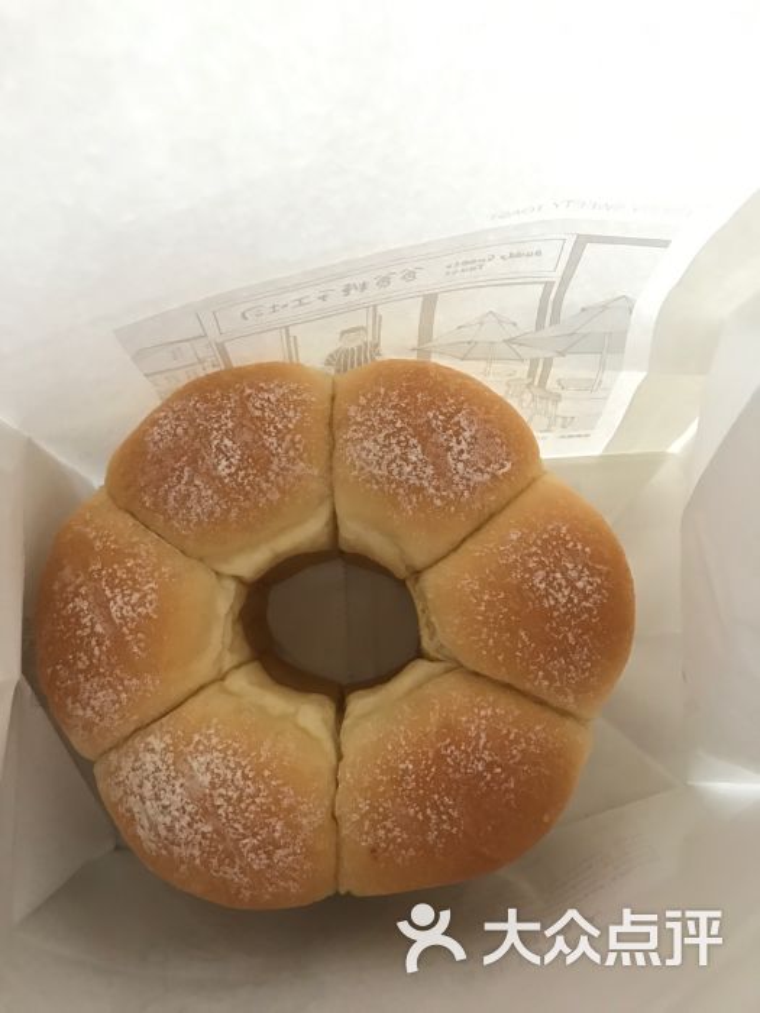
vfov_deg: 63.4
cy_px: 506
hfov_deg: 49.7
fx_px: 820
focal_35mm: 28
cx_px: 380
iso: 80
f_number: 1.8
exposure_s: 1/17
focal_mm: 3.99
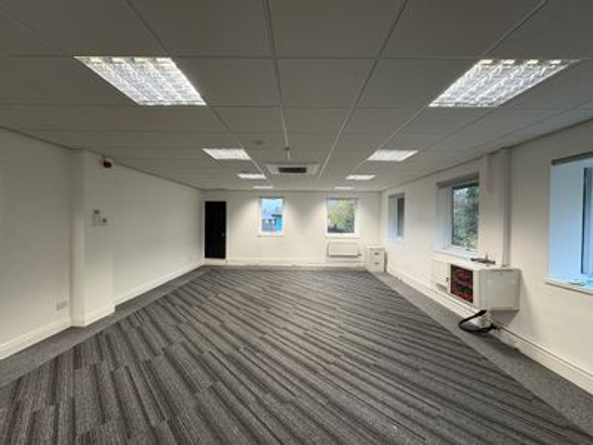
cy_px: 222
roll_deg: -0.3
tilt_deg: -0.5
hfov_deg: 102.1
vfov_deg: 85.7
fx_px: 240
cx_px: 296
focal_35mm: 14
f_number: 2.2
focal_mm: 2.22
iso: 125
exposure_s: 1/50
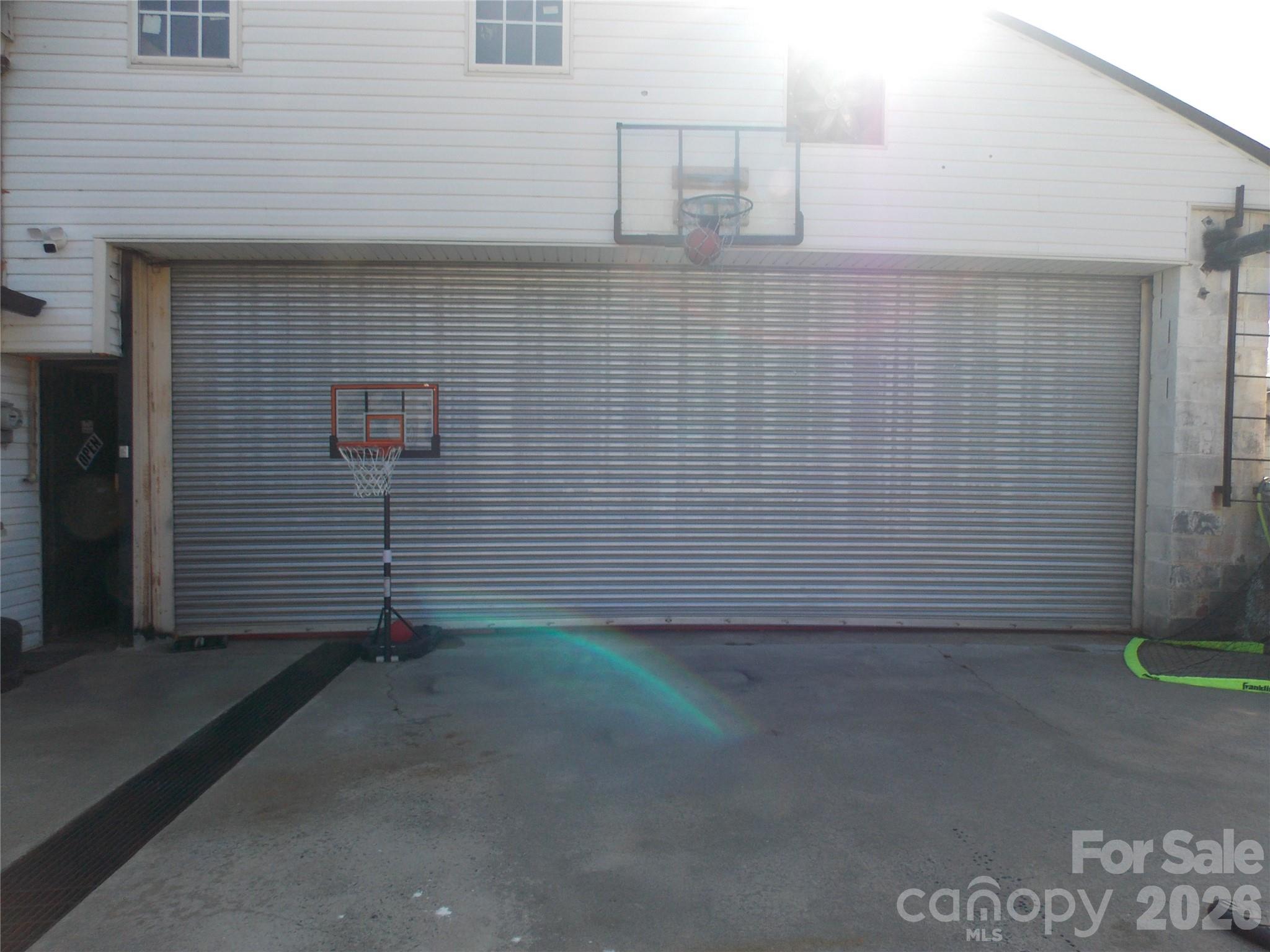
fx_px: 844
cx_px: 635
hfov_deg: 73.9
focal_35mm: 23
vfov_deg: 58.9
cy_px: 476
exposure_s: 1/500
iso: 80
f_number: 3.1
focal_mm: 4
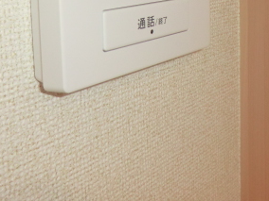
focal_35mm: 54
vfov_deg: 25.2
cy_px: -16
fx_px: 420
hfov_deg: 35.2
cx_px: 177
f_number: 3.2
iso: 200
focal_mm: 4.3
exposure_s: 1/60
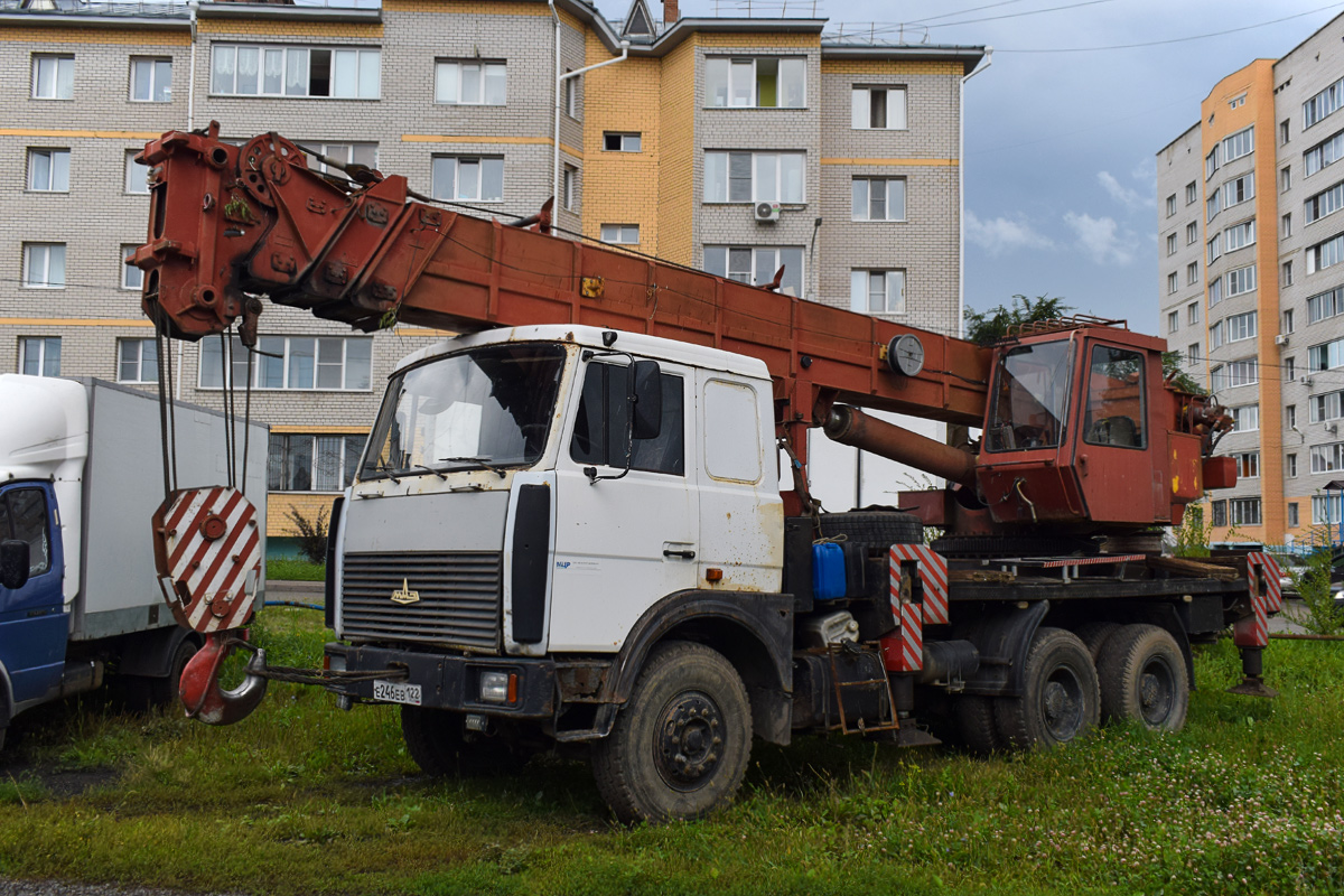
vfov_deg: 40.0
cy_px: 448
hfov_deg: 57.2
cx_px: 672
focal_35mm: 33
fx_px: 1232
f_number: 5.6
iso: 400
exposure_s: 1/400
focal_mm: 22
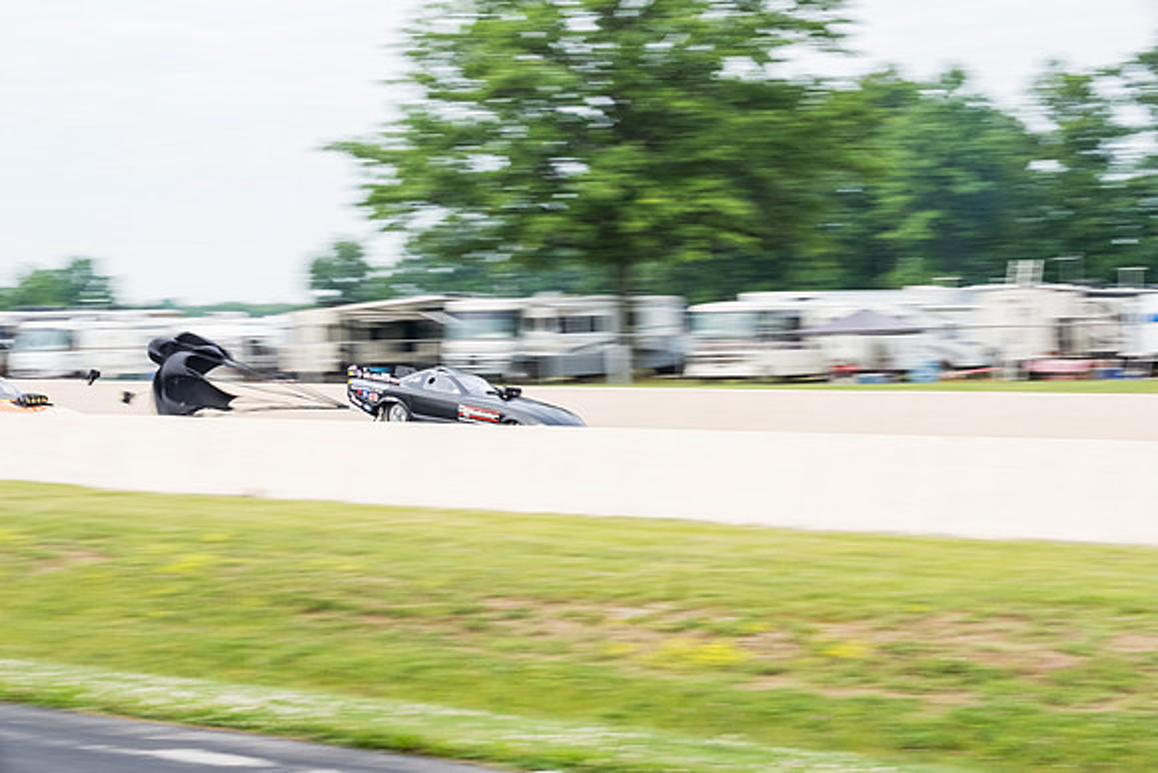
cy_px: 386
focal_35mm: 75
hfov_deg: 27.0
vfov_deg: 18.2
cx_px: 579
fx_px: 2413
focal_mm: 50
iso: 400
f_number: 9
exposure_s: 1/125
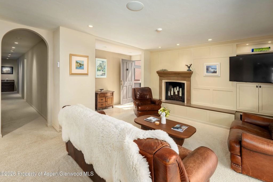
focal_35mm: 16
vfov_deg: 73.8
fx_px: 121
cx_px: 136
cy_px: 91
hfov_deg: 96.7
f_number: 11
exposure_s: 1/40
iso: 200
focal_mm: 16
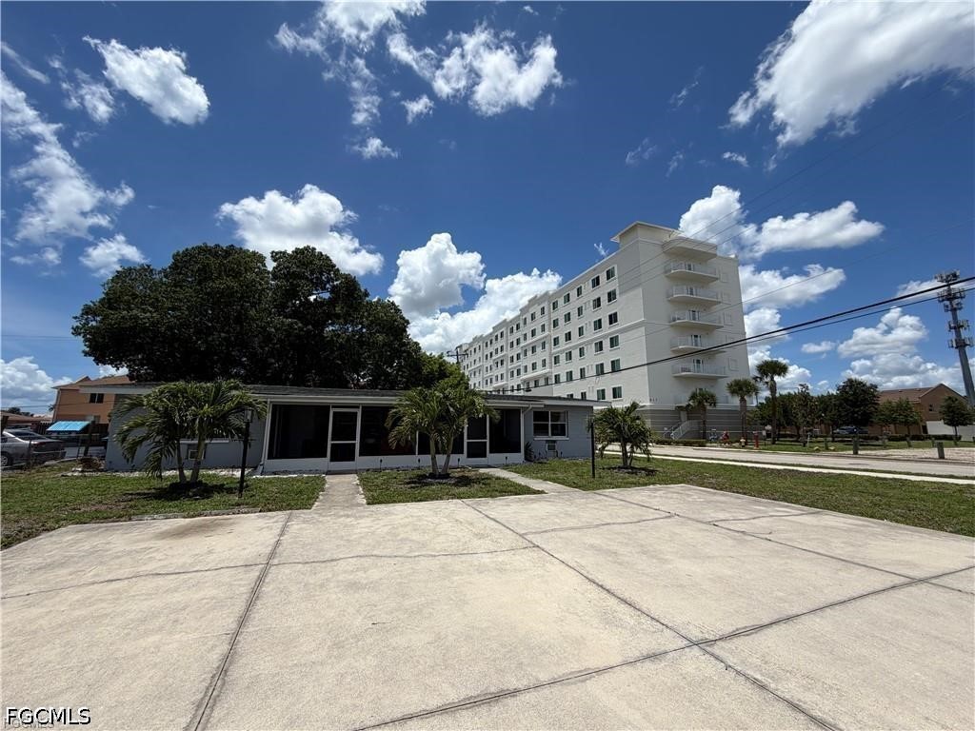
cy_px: 366
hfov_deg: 102.1
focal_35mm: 14
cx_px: 488
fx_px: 394
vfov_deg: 85.7
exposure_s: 1/1656
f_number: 2.2
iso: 20
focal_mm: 2.22
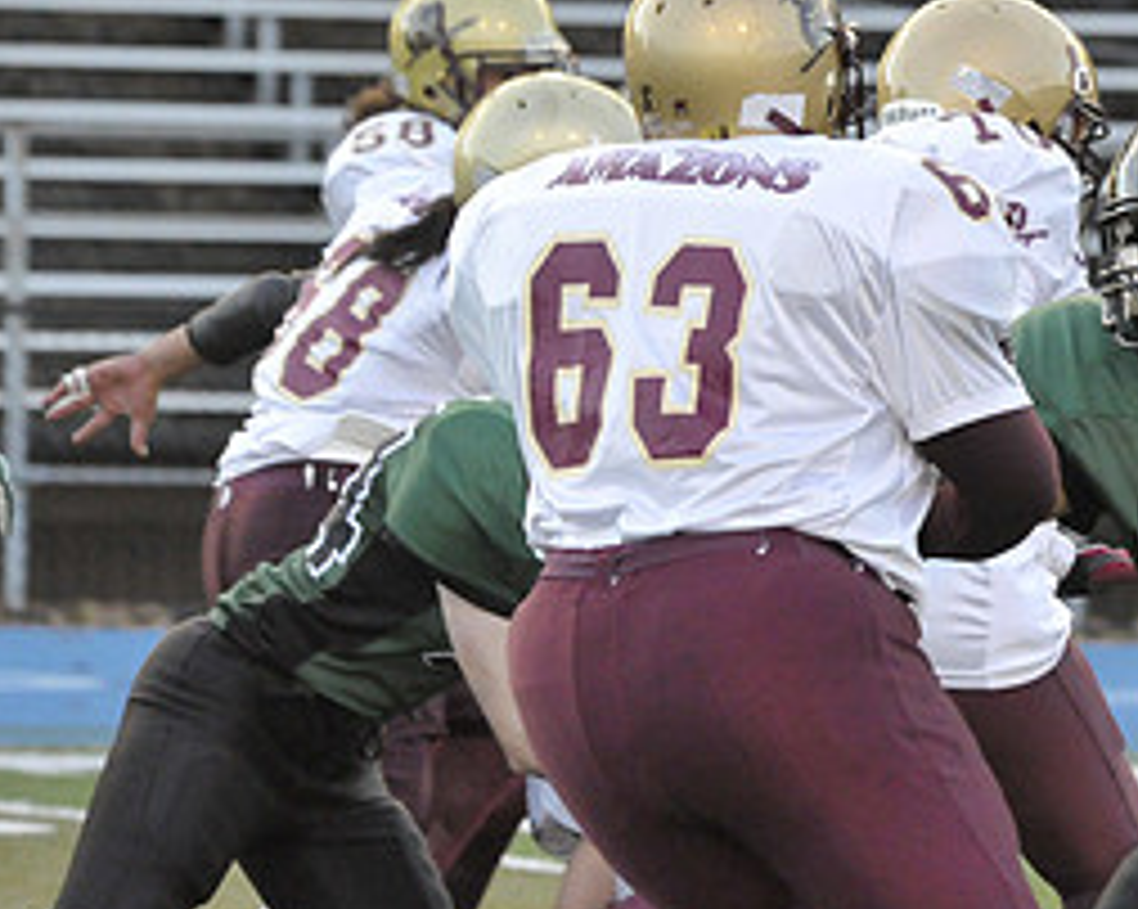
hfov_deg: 3.0
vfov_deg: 2.4
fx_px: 21707
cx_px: 1111
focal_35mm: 645
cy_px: 432
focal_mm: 300
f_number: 10
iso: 12800
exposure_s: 1/1000
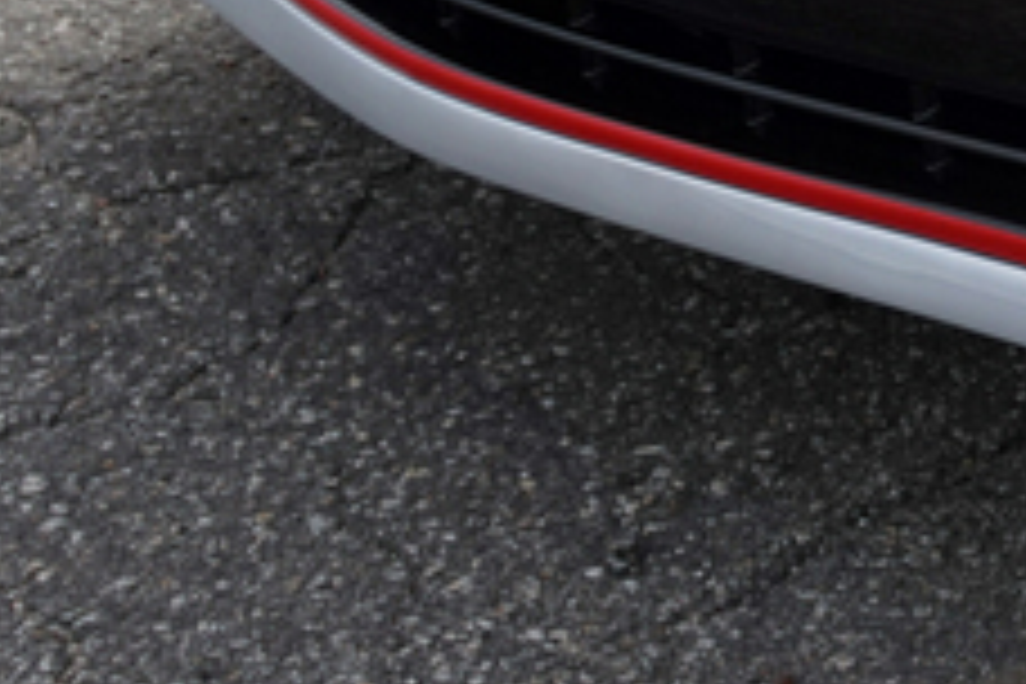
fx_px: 4503
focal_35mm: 158
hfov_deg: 11.7
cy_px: -682
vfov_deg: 8.3
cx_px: 2020
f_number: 6.3
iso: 100
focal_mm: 24
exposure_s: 1/200
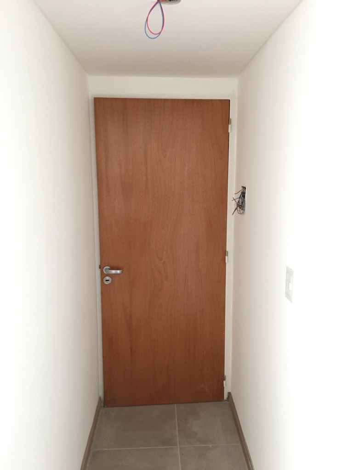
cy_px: 235
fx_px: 394
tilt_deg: -9.8
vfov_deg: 61.7
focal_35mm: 29
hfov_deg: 48.2
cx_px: 176
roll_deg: -0.5
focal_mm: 4.15
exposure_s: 1/33
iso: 160
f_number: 2.2
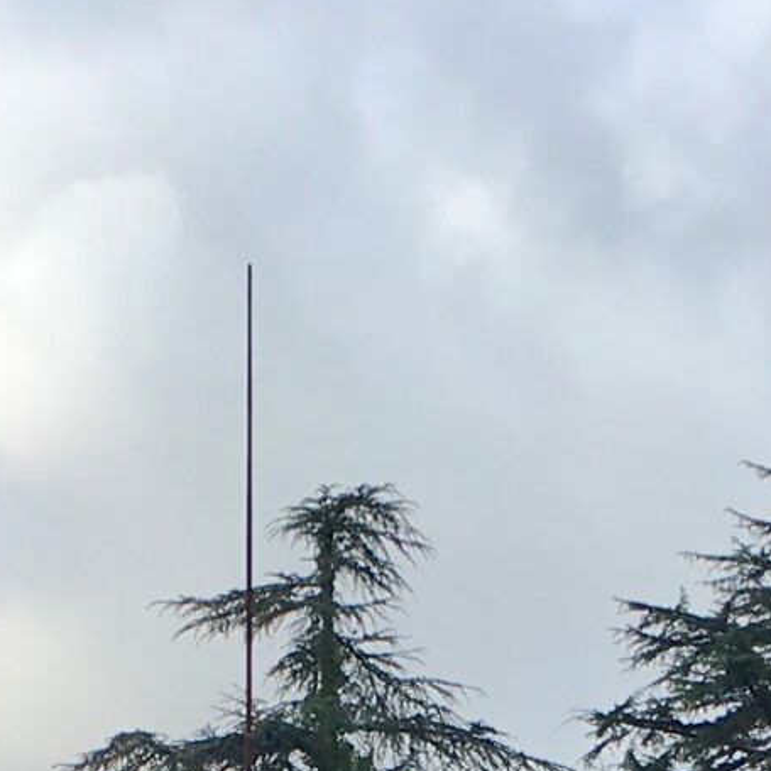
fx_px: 3629
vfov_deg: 11.0
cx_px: 304
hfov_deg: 12.1
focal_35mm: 144
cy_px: 1550
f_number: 2.2
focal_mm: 4.15
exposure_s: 1/1241
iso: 25
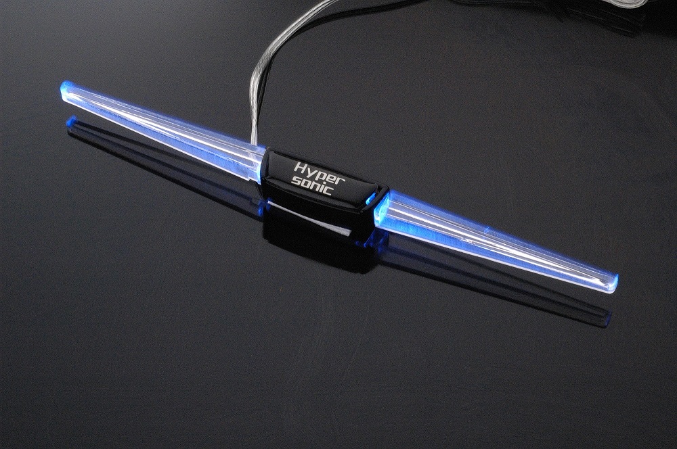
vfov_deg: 15.1
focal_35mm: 90
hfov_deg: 22.6
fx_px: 1690
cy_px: 224
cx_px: 338
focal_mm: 60
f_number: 36
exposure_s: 1/15
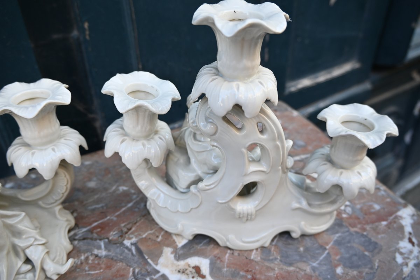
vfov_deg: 44.6
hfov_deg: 63.2
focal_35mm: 29
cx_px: 210
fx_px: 341
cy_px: 140
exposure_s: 1/250
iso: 360
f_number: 4
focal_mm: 19.5
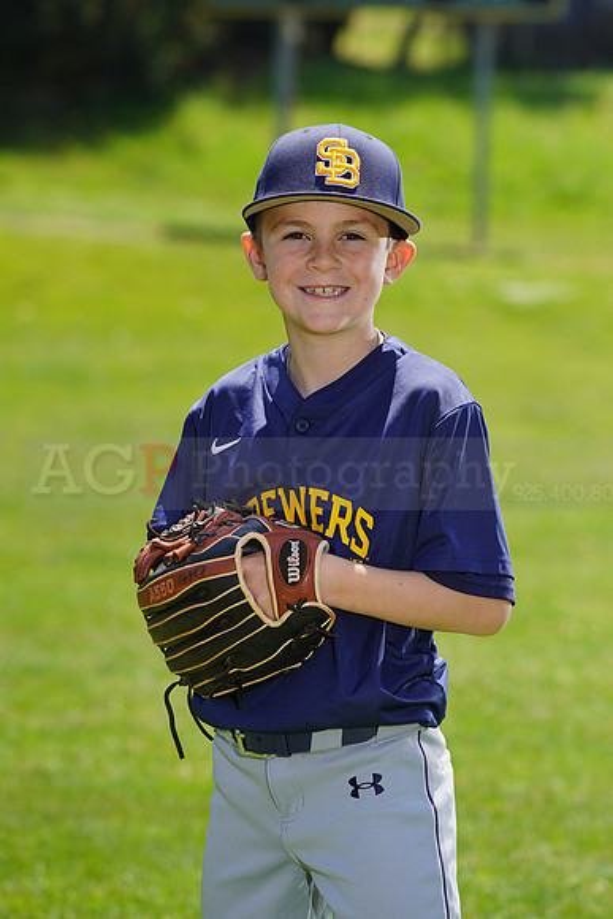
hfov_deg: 6.5
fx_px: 5411
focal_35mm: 212
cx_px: 306
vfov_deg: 9.7
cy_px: 460
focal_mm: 212
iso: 100
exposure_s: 1/250
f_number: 8
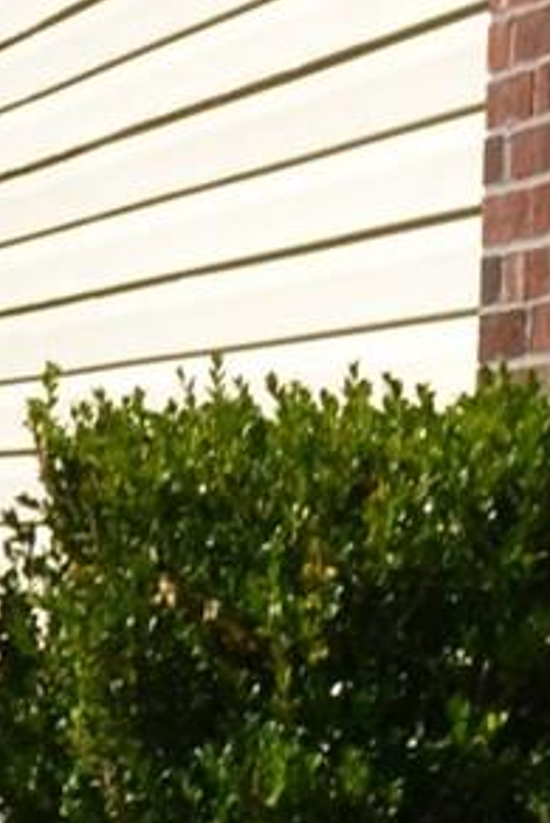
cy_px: -428
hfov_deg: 6.4
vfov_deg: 9.4
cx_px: 488
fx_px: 4875
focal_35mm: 213
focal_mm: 18
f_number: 10
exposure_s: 1/200
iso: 100
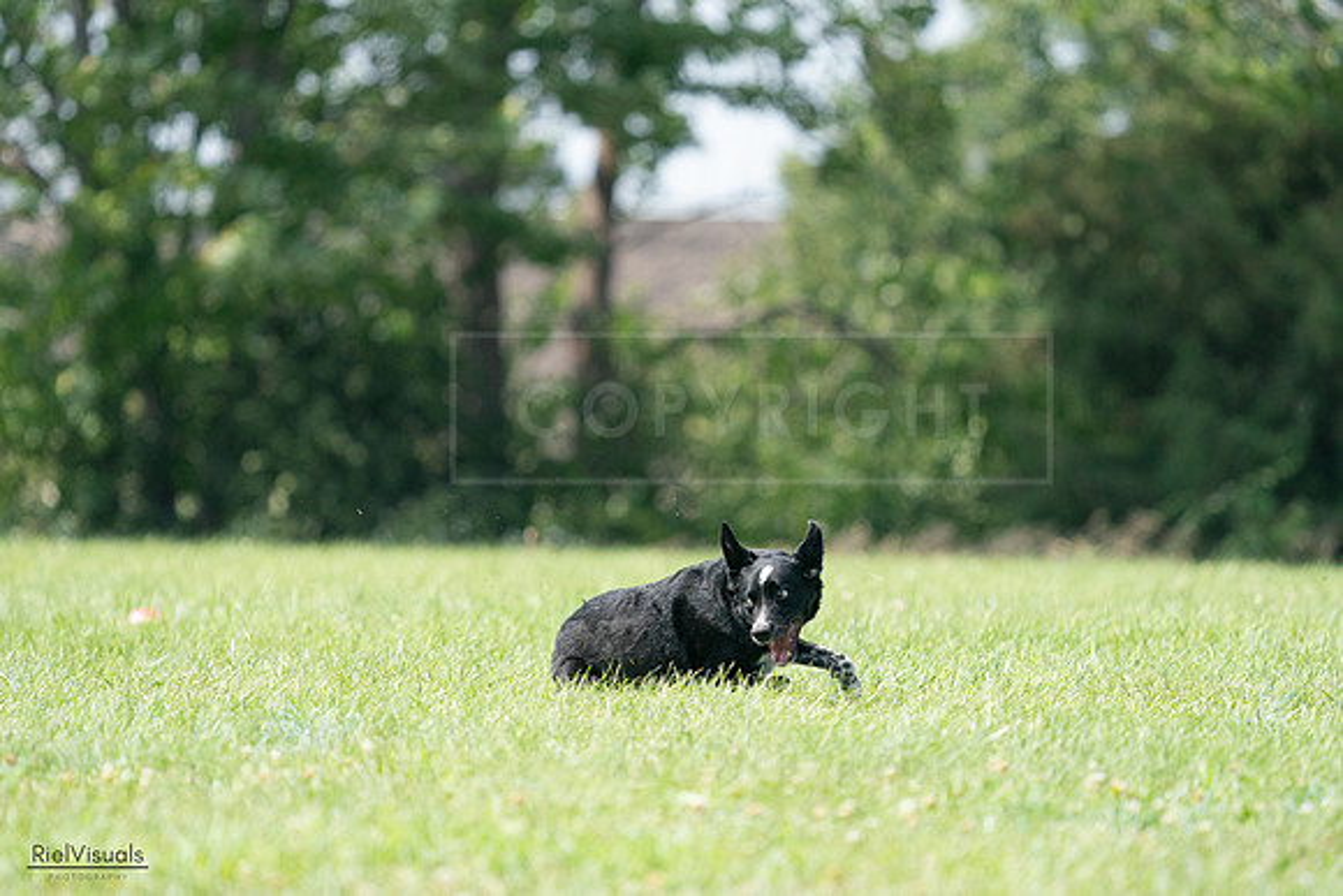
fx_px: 13843
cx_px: 672
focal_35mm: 371
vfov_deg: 3.7
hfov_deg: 5.6
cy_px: 448
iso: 2500
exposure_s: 1/4000
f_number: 6.3
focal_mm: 371
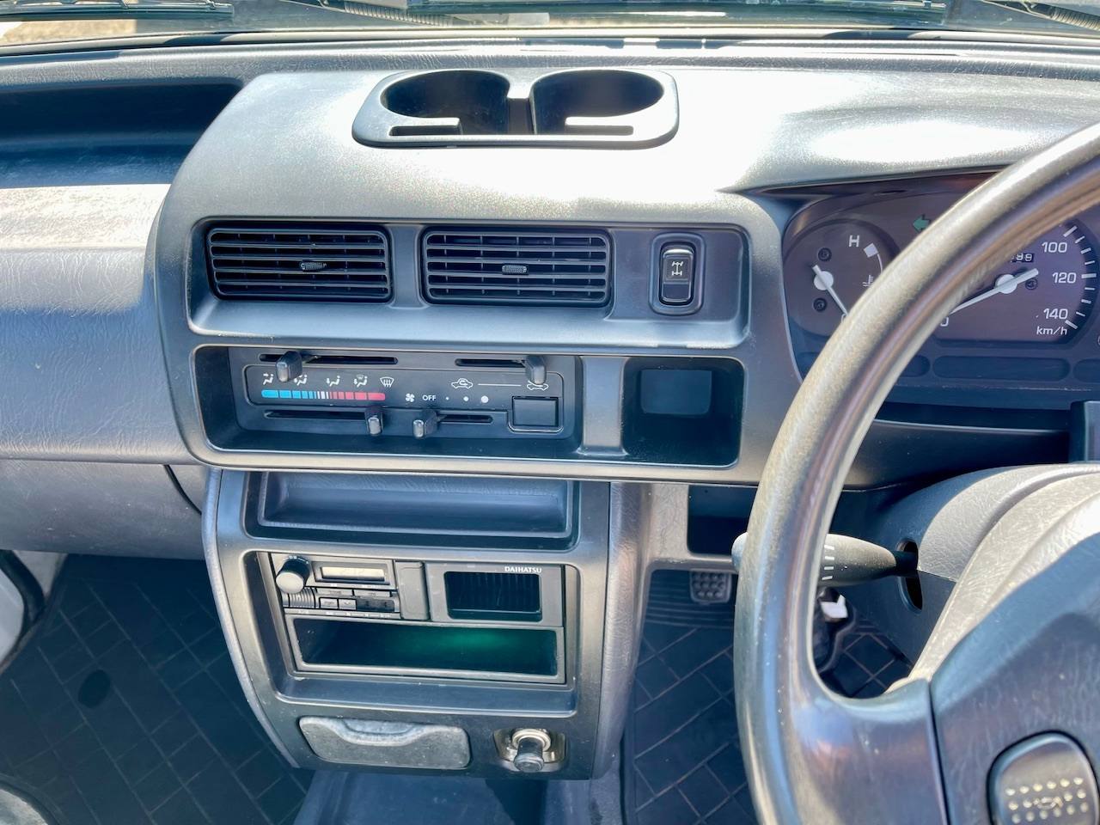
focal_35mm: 25
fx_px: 794
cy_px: 412
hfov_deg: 69.4
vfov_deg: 54.9
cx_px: 550
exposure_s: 1/121
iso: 40
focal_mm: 5.1
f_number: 1.6
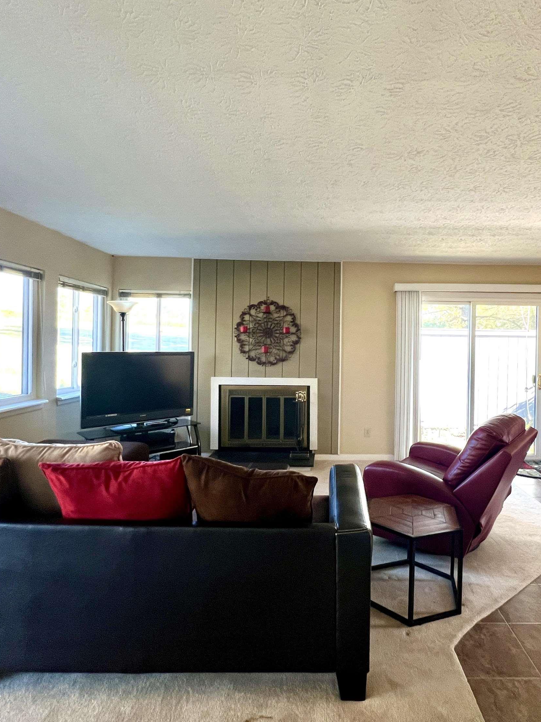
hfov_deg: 70.4
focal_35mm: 18
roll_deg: -0.8
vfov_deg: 87.7
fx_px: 375
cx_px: 339
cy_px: 347
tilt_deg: -0.3
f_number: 1.8
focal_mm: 1.57
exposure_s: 1/99
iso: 200
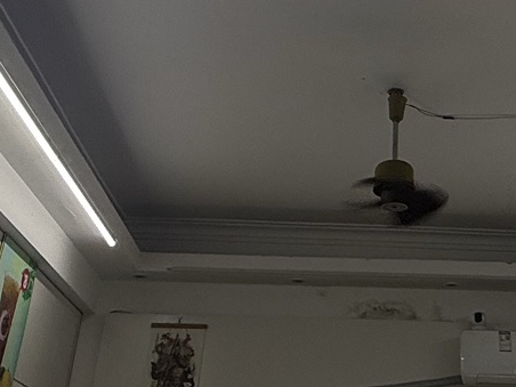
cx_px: 404
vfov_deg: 22.4
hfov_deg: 30.5
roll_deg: -1.1
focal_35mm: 62
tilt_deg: +33.6
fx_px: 924
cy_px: -33
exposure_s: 1/113
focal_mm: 2.22
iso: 50
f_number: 2.2
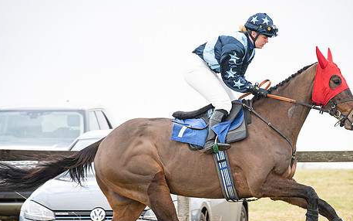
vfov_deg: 4.4
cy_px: 151
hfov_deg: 7.1
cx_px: 227
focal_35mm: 296
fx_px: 2847
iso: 500
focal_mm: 135
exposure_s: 1/1000
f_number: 4.5
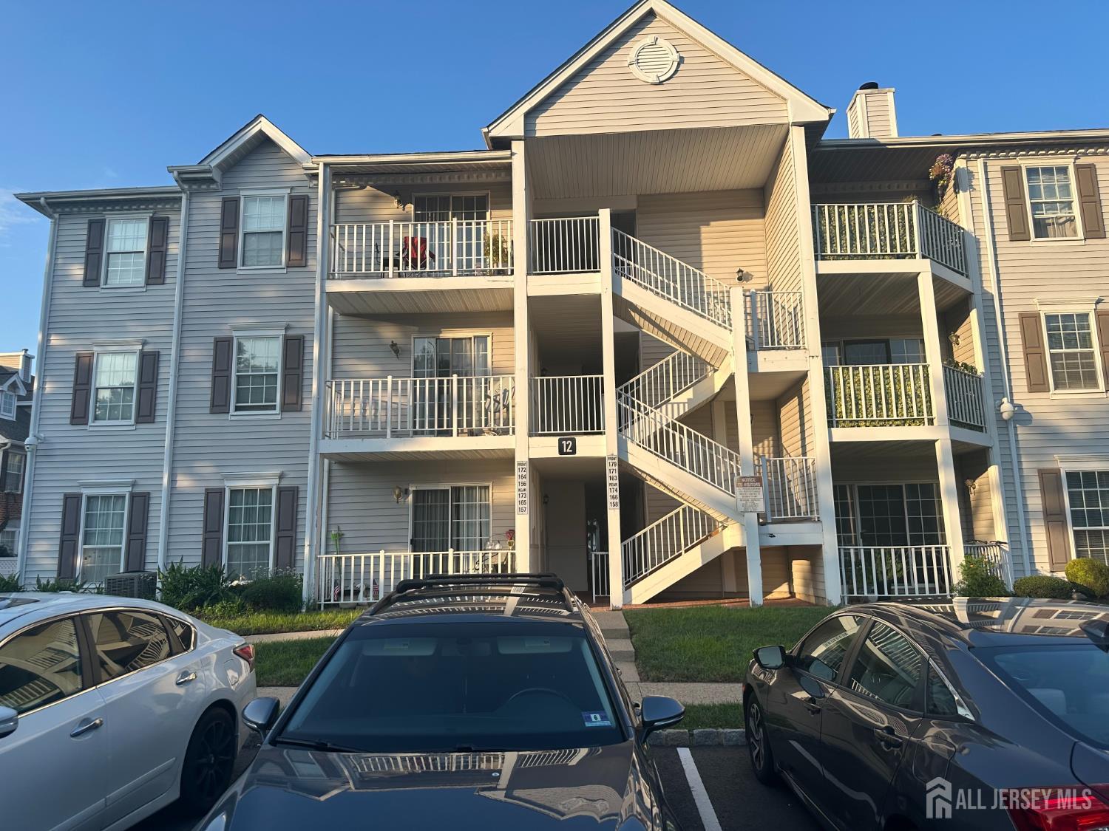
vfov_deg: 56.8
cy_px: 416
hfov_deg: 71.6
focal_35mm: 24
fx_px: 769
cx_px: 554
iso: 80
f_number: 1.78
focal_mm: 6.86
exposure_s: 1/1721
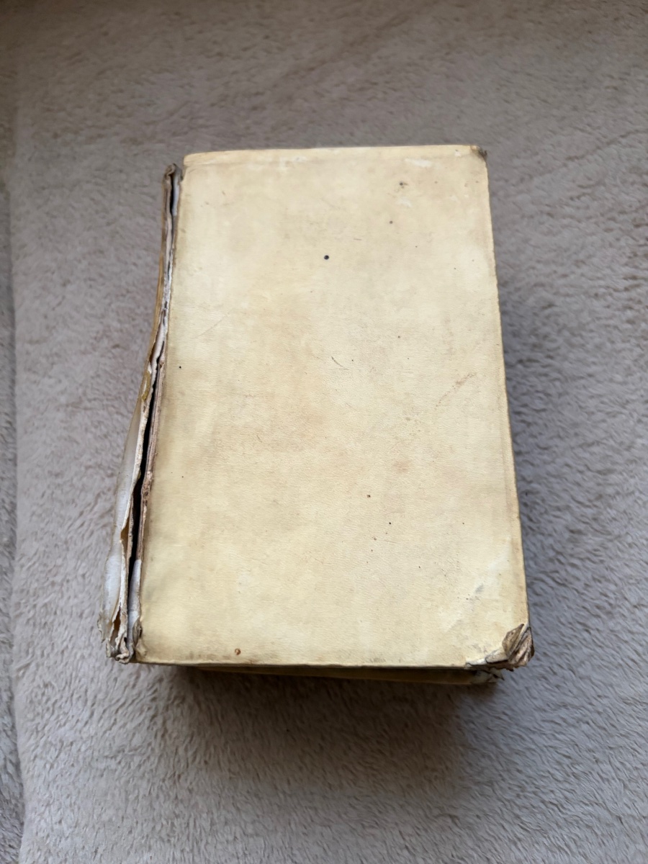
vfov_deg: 67.3
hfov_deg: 53.1
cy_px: 432
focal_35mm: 26
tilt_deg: -72.4
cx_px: 324
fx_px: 649
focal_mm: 5.96
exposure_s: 1/60
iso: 250
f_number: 1.6
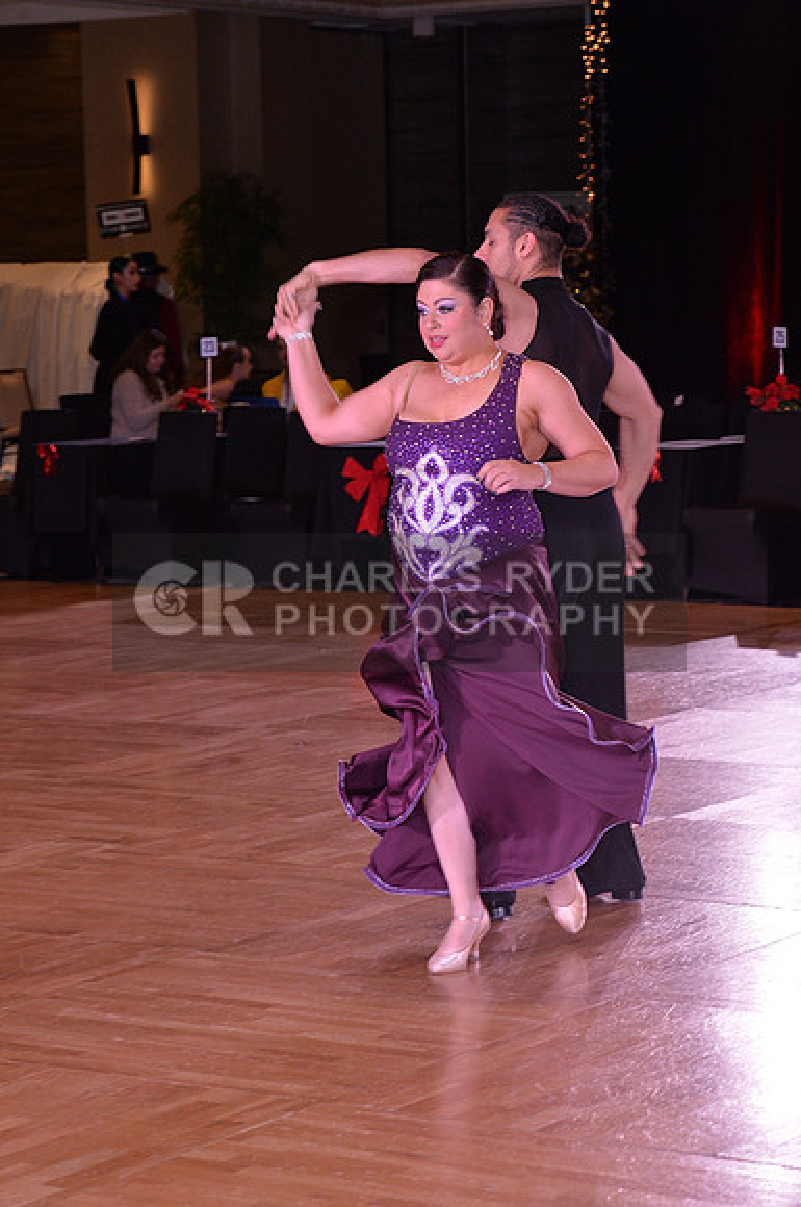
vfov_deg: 18.3
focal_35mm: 112
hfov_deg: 12.2
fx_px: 3749
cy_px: 604
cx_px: 400
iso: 2000
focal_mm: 112
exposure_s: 1/250
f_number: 7.1
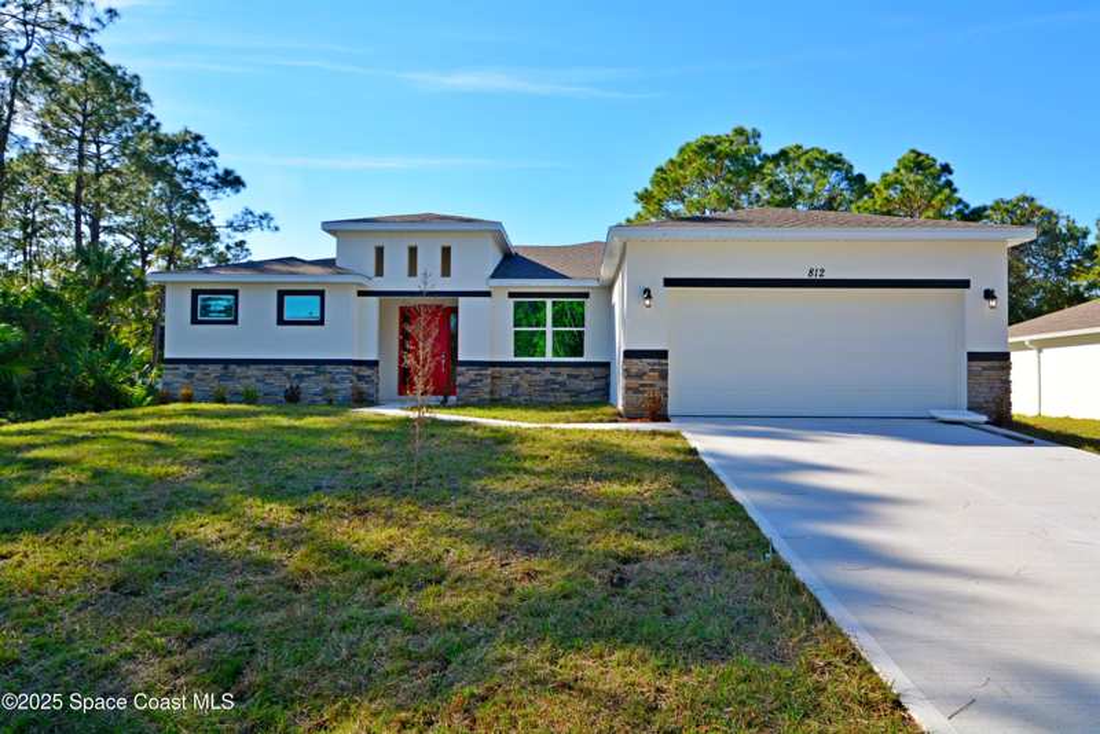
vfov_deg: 53.2
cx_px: 550
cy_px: 367
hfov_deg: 73.7
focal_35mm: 24
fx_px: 734
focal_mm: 16
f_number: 8
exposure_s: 1/250
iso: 180
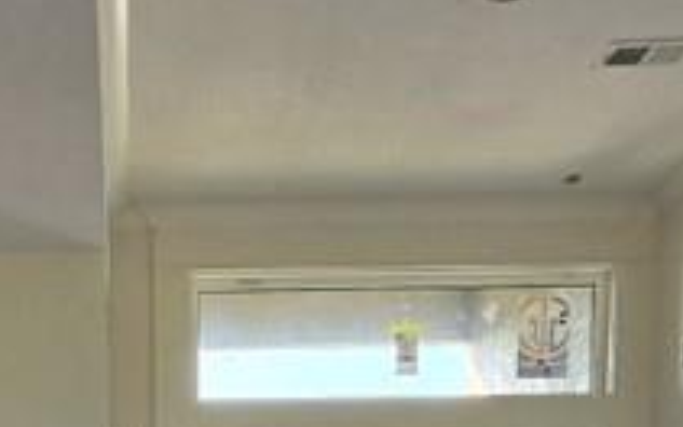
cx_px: 94
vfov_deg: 15.4
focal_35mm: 67
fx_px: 1247
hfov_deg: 29.6
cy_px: 864
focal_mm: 2.2
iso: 50
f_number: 1.9
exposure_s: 1/120
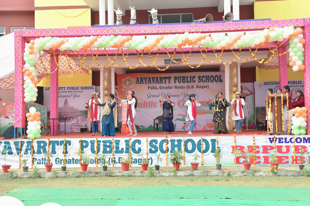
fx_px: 387
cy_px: 103
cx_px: 155
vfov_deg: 29.9
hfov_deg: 43.6
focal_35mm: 45
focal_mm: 30
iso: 200
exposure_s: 1/160
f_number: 7.1
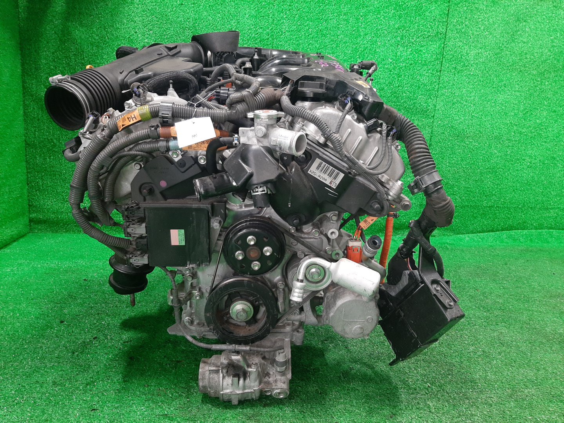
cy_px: 212
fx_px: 424
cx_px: 282
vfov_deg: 53.1
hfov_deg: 67.3
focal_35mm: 26
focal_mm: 3.93
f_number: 1.7
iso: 163
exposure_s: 1/50
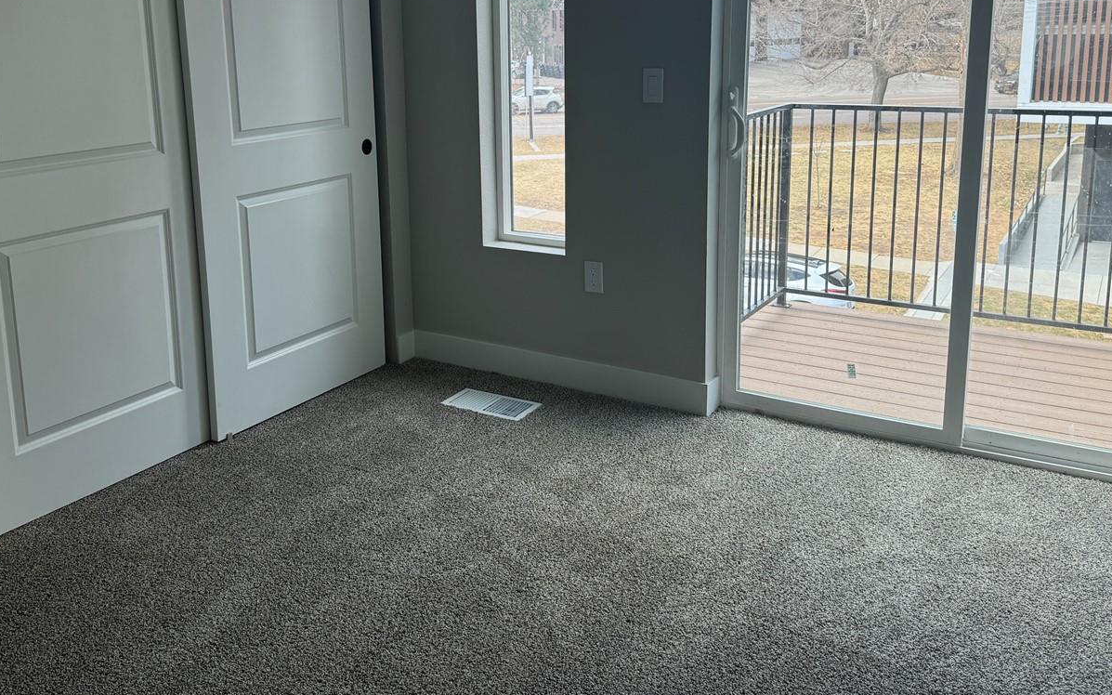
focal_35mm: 34
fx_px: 1030
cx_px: 464
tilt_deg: -11.1
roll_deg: +1.3
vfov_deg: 36.8
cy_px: 216
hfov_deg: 56.4
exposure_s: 1/251
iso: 64
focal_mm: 6.76
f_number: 1.78
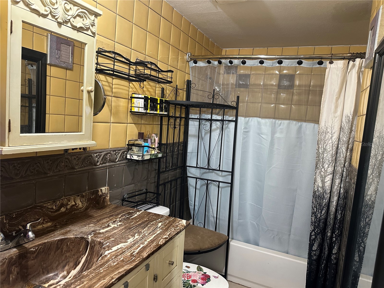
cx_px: 192
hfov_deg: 71.6
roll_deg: -5.3
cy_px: 144
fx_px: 266
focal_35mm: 24
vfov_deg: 56.8
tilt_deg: -5.4
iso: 400
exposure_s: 1/60
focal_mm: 6.86
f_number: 1.78
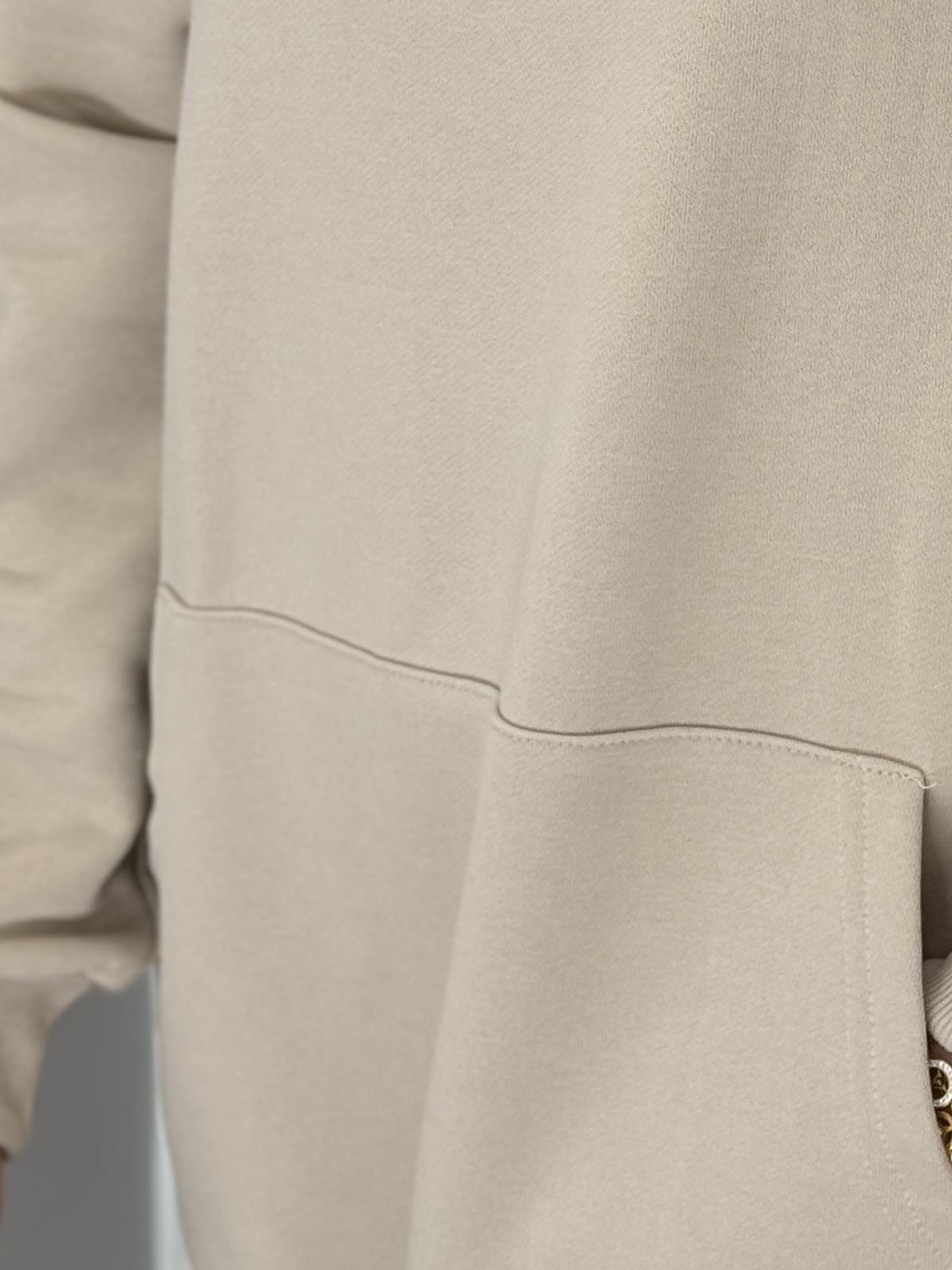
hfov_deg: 12.0
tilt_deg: -13.4
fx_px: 4472
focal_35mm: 122
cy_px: 271
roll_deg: -0.5
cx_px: 902
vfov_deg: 16.0
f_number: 1.78
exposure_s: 1/176
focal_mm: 6.76
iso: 50
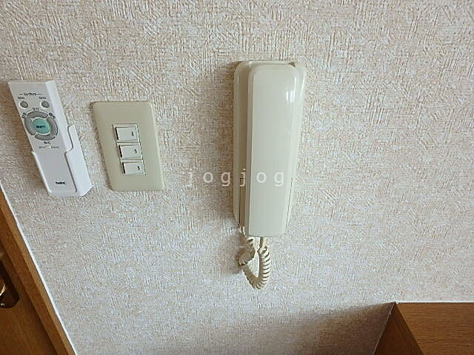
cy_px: 178
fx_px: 288
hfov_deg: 79.0
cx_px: 237
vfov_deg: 63.4
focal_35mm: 21
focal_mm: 3.7
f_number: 3.5
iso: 160
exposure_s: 1/60
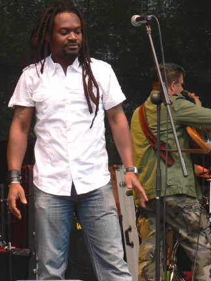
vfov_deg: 19.6
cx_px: 141
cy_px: 164
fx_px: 813
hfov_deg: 14.8
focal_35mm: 100
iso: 64
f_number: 3.2
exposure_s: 1/80
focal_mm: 12.4
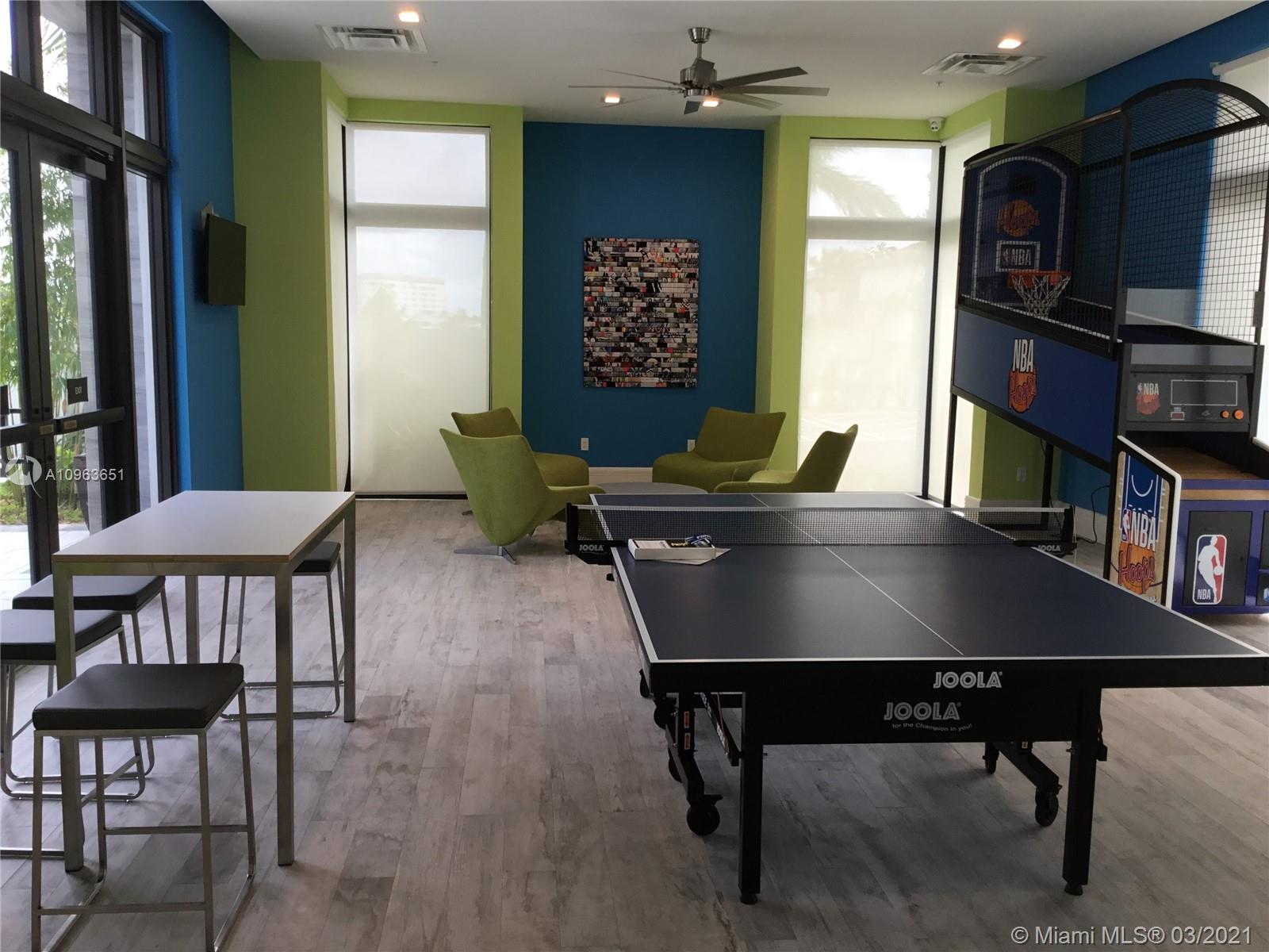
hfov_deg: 58.4
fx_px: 1136
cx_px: 634
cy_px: 476
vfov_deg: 45.4
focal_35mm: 31
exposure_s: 1/60
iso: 32
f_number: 2.4
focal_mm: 3.3
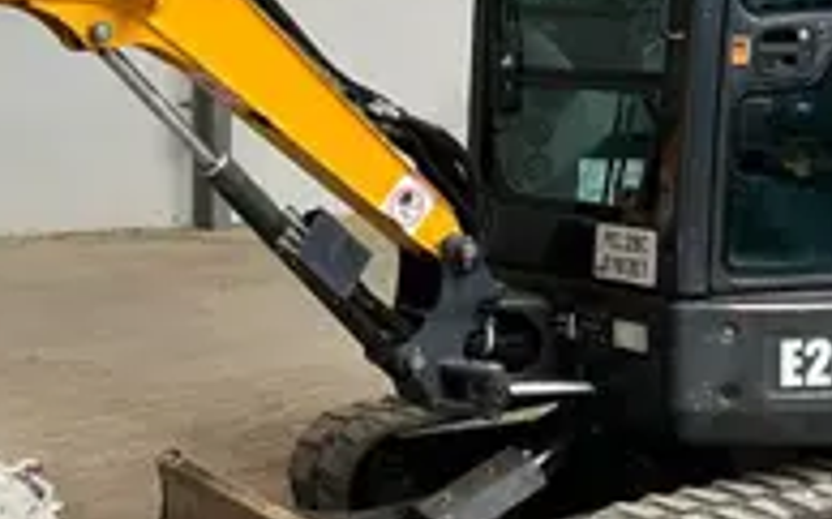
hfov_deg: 27.0
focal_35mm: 76
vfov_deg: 17.1
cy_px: 244
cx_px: 266
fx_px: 1722
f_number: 1.8
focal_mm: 3
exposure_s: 1/66
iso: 64
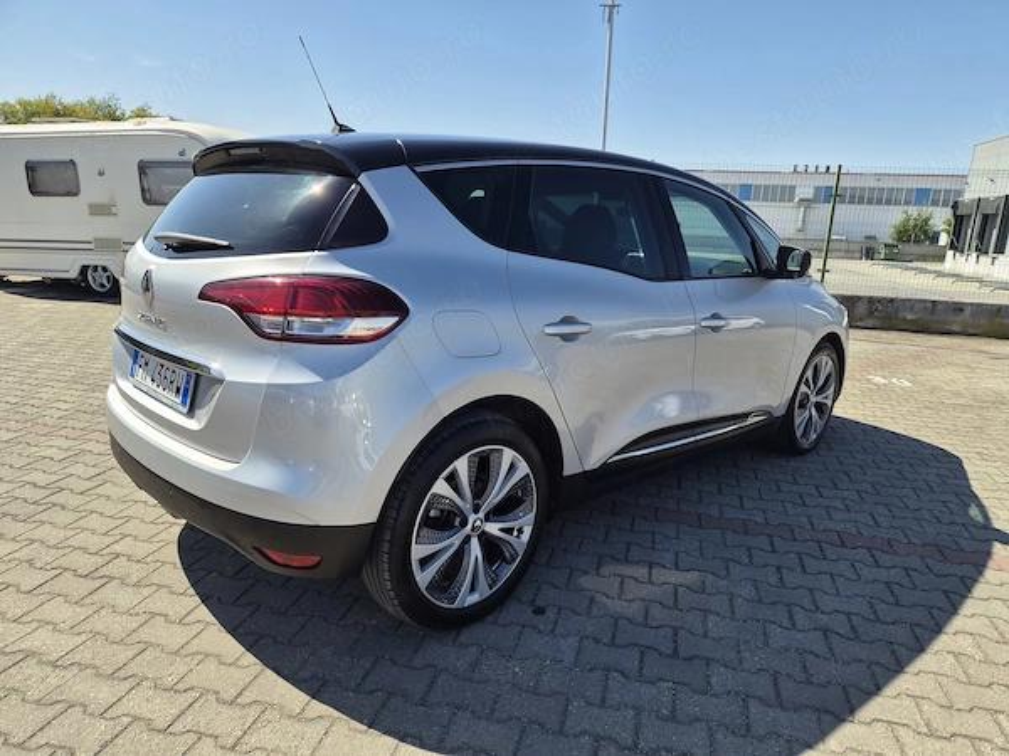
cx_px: 504
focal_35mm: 23
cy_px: 378
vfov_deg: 58.9
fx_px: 670
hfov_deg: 73.9
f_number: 1.8
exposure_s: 1/2736
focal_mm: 5.4
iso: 50
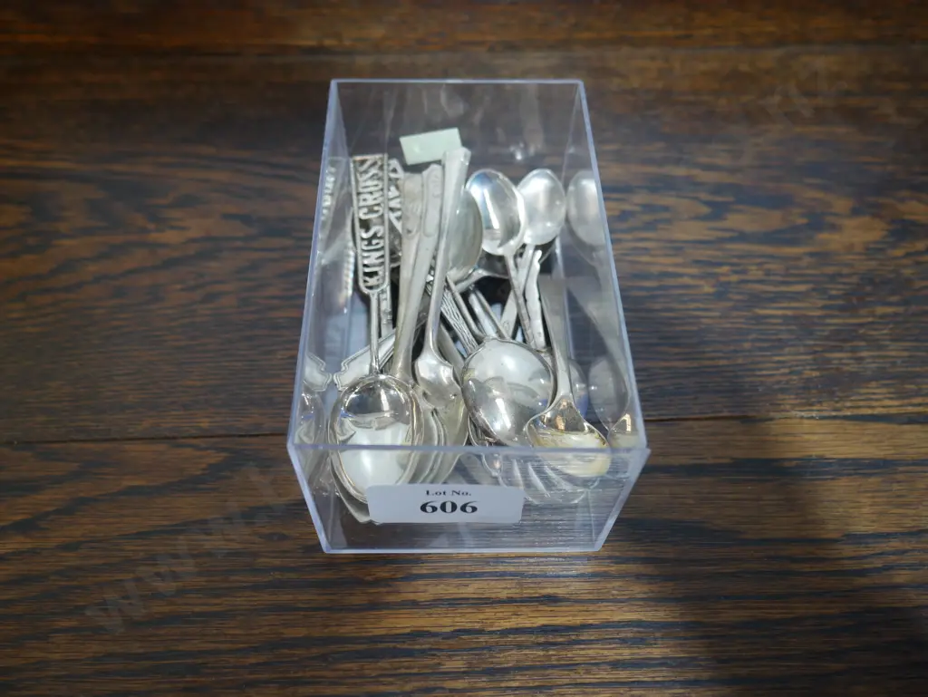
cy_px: 348
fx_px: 805
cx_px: 464
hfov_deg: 59.9
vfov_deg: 46.8
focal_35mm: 30
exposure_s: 1/60
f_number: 3.6
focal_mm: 15
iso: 500
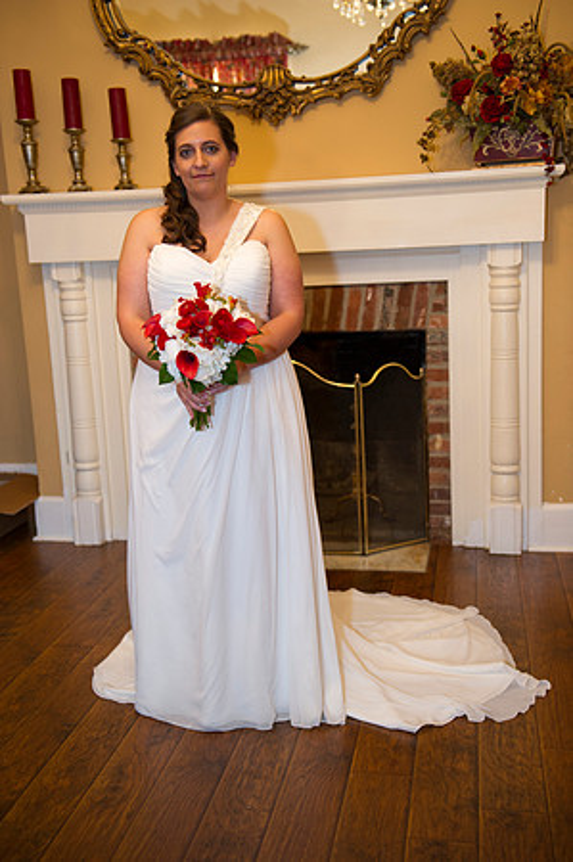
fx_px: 1005
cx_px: 286
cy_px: 431
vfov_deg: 46.4
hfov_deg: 31.8
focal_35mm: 42
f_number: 3.2
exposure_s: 1/50
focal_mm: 42
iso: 800
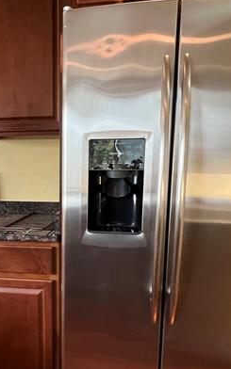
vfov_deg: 53.2
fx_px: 363
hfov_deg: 34.3
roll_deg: +0.2
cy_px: 238
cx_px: 48
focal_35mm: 36
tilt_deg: -10.9
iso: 250
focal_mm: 1.57
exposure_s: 1/120
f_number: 1.8
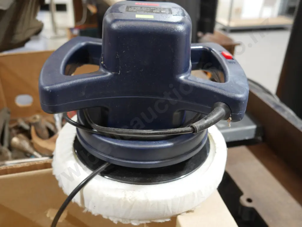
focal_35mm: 36
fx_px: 314
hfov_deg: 51.3
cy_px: 114
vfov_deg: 39.7
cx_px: 151
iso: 1250
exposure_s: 1/60
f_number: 4
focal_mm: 18
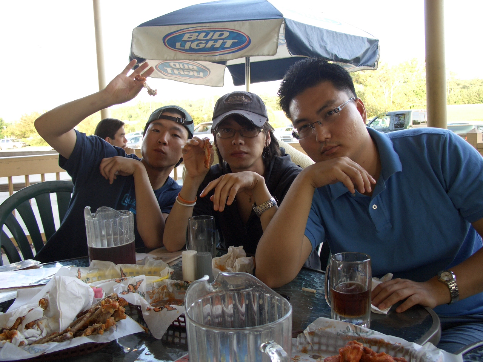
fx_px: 460
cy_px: 181
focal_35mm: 33
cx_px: 242
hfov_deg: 55.4
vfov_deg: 42.9
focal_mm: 7.1
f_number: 2.8
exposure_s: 1/60
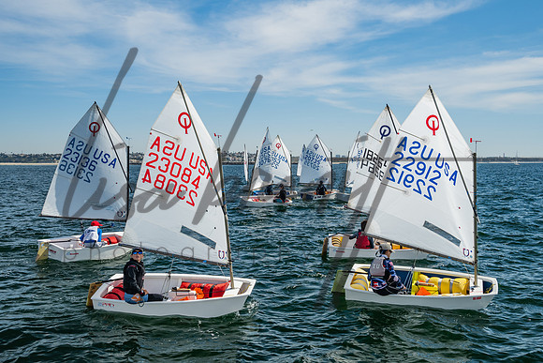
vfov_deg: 31.8
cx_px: 294
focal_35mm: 42
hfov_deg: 46.3
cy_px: 175
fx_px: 635
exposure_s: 1/160
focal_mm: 32.5
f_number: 8
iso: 100
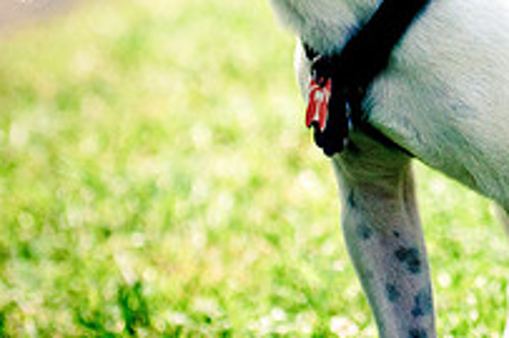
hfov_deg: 6.9
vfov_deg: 4.6
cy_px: -109
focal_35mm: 300
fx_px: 4238
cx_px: 479
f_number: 2.8
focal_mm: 70
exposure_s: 1/5000
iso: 200
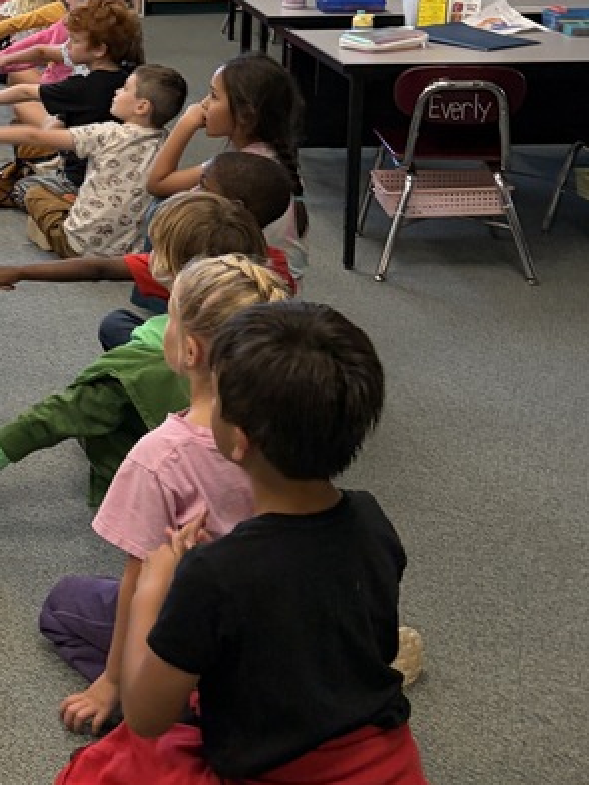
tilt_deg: -10.7
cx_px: -132
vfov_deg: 27.9
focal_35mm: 68
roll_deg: +1.7
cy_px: 138
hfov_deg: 20.2
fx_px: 1543
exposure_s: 1/60
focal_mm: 5.96
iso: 160
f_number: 1.6
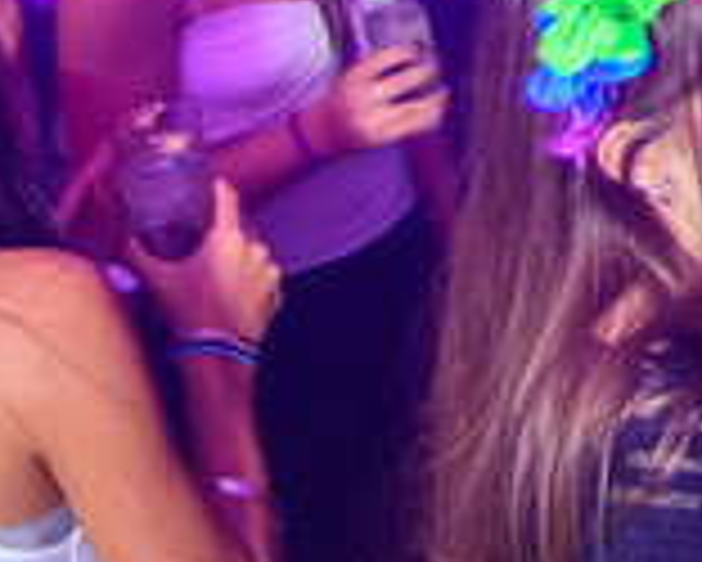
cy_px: 209
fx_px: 2037
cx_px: 670
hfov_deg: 19.1
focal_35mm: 98
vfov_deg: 15.7
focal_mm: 17
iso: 3200
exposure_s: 1/40
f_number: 2.8
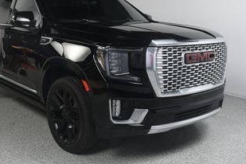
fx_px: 301
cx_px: 92
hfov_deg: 44.1
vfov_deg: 30.4
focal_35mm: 44
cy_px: 64
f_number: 9
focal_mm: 23
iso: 100
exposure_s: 1/160
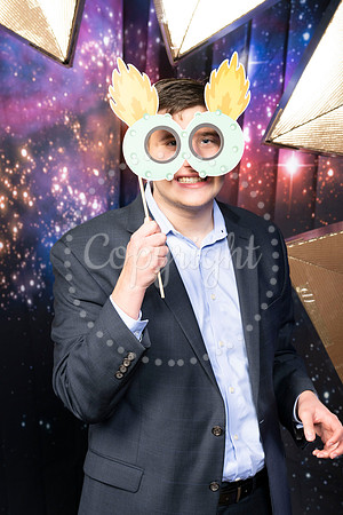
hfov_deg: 21.6
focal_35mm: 63
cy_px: 258
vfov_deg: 31.9
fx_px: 900
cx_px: 172
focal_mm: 63
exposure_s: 1/125
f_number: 9
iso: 320
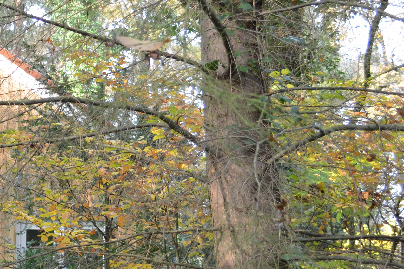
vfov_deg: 17.5
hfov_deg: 24.3
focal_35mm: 78
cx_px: -39
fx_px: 875
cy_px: 165
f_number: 4.5
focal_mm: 22
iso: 400
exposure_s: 1/80
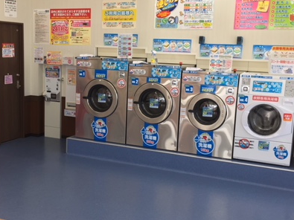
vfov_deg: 30.9
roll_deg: -2.0
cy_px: 114
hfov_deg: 40.2
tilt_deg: -9.9
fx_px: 399
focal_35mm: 47
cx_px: 114
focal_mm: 4.15
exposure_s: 1/120
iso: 32
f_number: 2.2
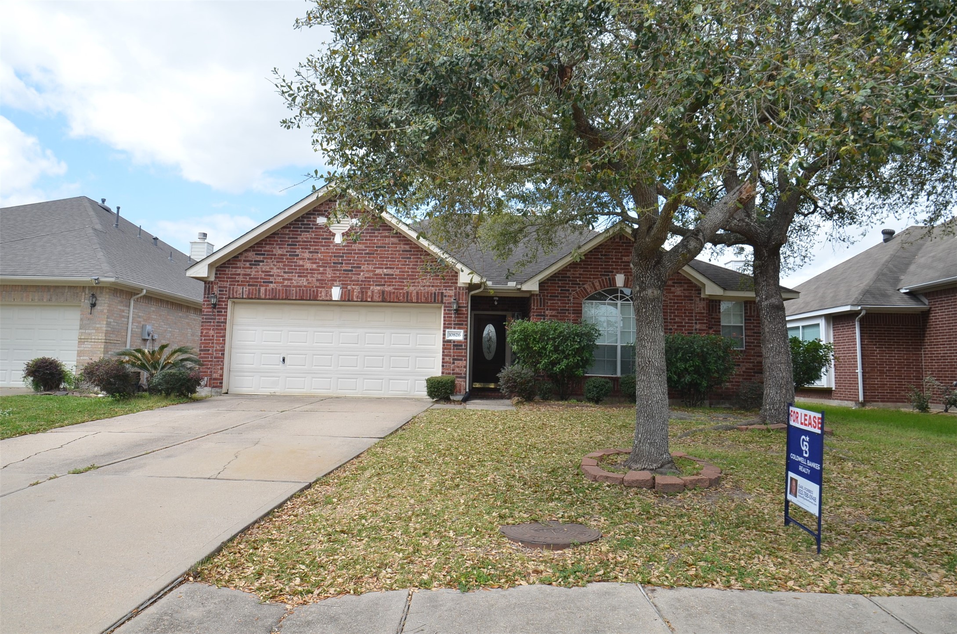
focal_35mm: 24
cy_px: 317
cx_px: 478
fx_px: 637
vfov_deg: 52.9
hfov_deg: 73.9
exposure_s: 1/320
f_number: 10
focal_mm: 16
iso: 320
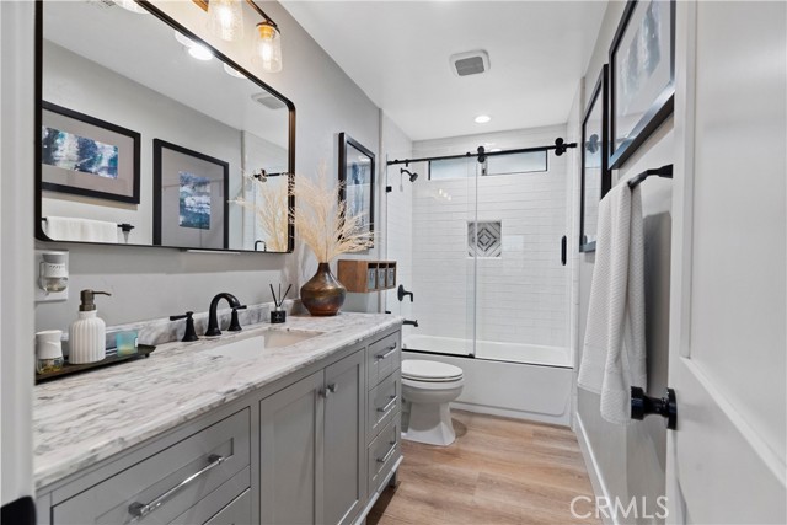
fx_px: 350
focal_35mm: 16
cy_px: 262
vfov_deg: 73.8
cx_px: 394
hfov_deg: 96.7
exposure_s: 1/25
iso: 1600
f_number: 8
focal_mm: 16
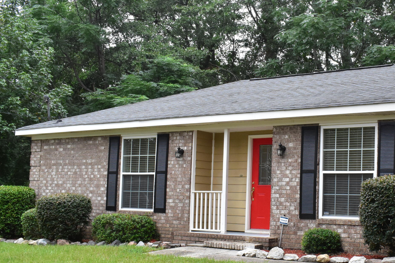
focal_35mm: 53
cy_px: 170
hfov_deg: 36.7
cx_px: 292
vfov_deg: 25.4
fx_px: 581
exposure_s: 1/50
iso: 1600
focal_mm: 22
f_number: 16
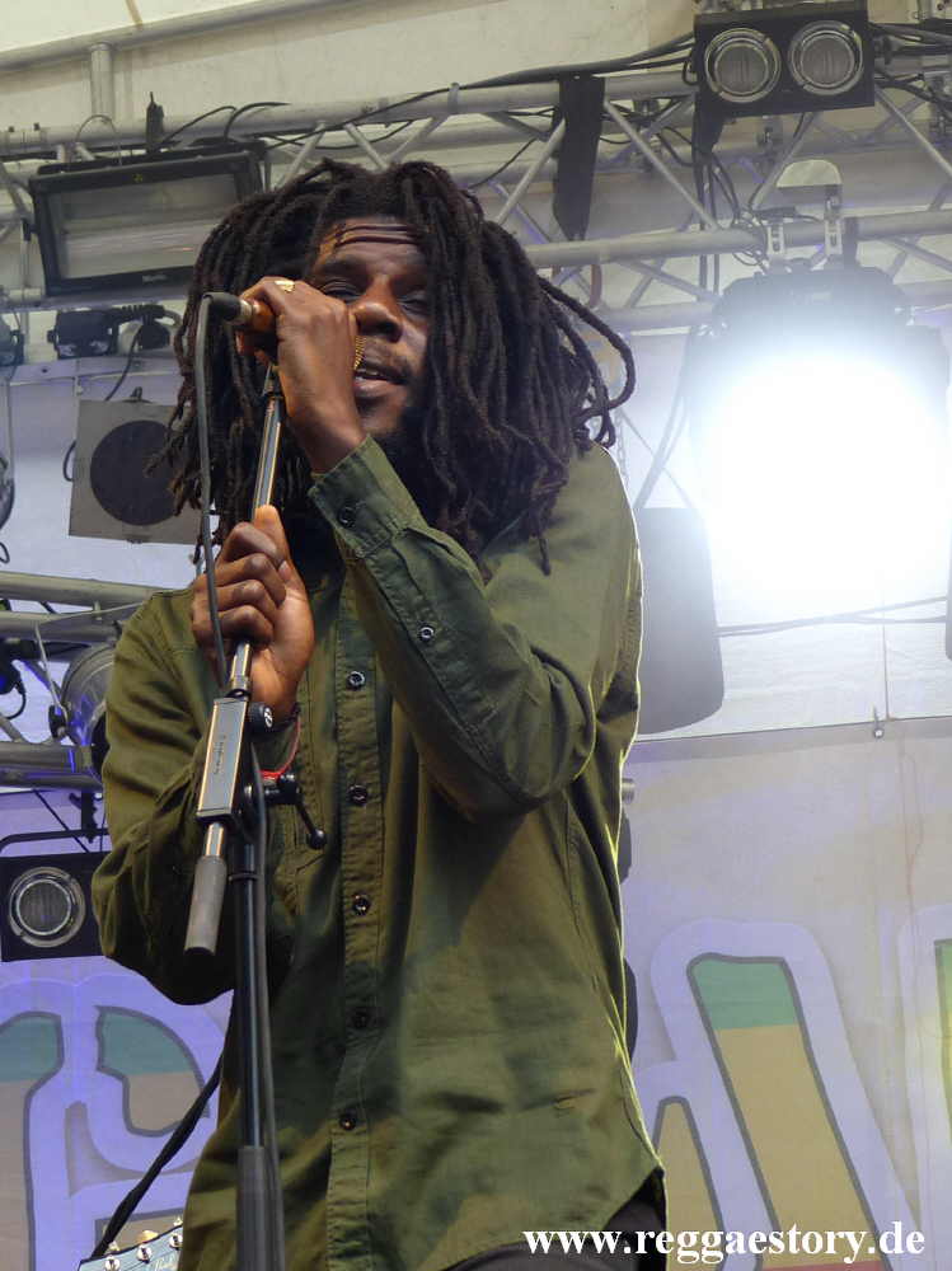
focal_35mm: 78
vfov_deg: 25.0
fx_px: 2863
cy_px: 636
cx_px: 476
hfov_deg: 18.9
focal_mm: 14
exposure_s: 1/100
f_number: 2.8
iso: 100
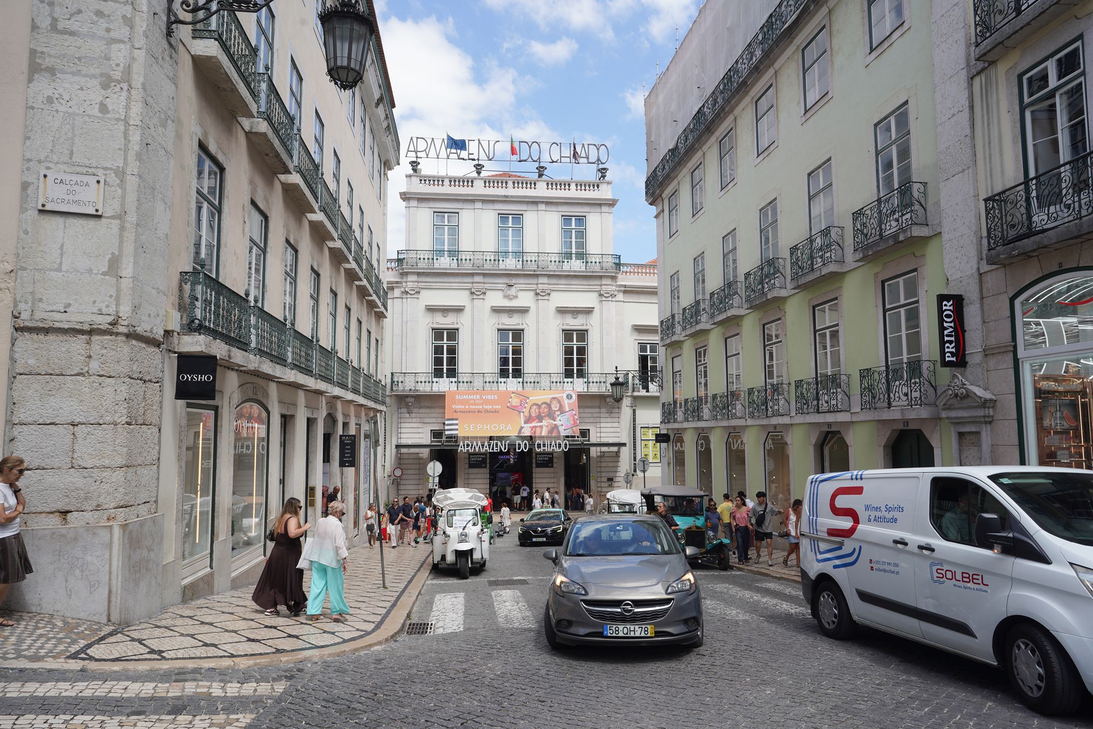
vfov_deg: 53.1
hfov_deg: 73.7
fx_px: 729
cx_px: 546
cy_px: 364
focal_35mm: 24
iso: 100
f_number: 11
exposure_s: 1/100
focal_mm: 24
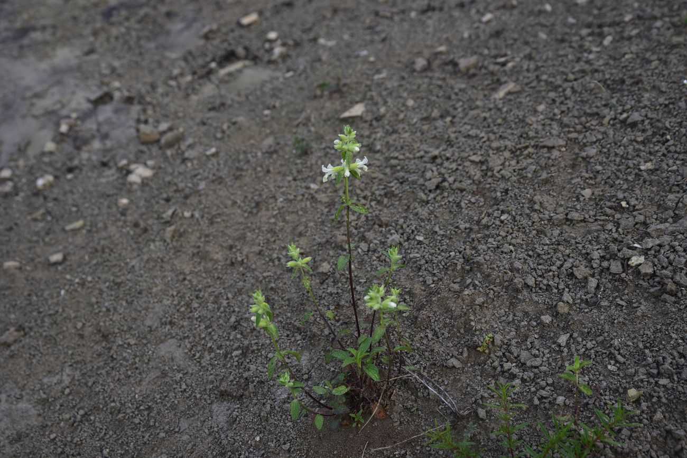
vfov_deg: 27.0
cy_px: 229
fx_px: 954
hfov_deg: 39.6
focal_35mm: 50
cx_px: 344
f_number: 7.1
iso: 200
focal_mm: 50
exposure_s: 1/125
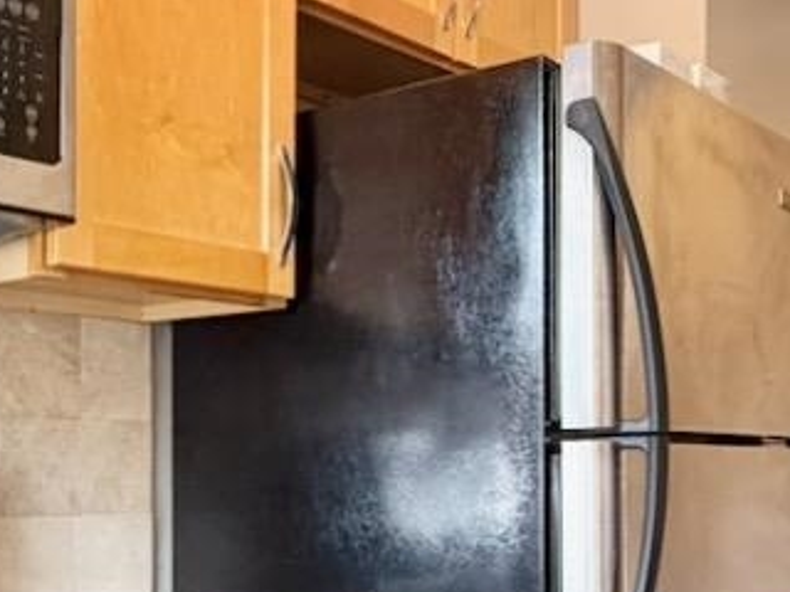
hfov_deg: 34.1
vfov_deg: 25.7
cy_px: 471
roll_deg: -0.7
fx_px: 1278
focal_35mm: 56
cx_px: 279
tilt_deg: +0.0
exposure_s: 1/60
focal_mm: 2.22
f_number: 2.2
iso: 250
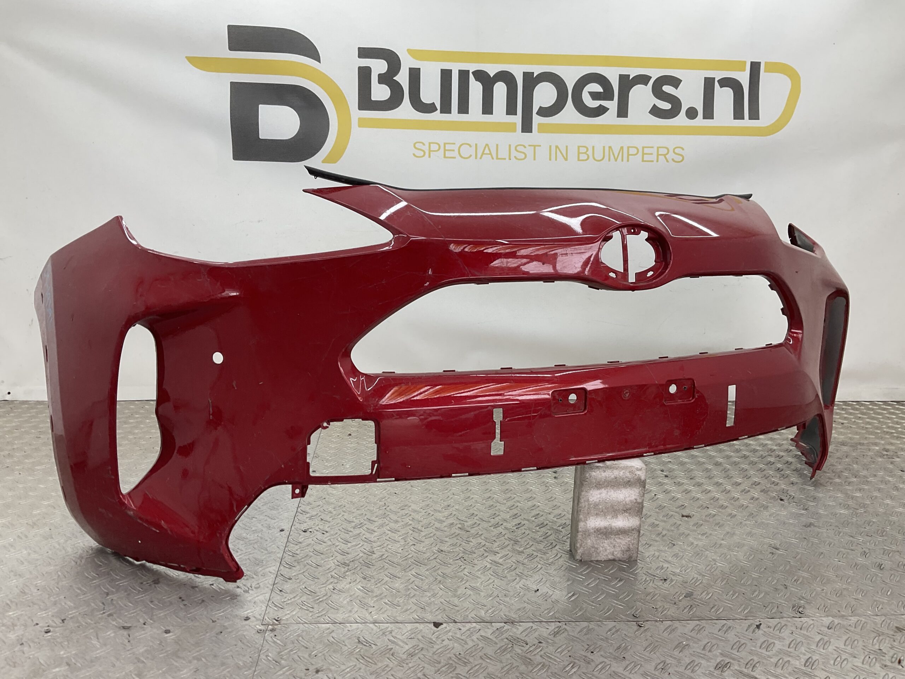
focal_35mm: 29
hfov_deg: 61.7
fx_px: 758
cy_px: 340
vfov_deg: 48.2
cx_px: 452
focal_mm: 3
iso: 20
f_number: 1.8
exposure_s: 1/100
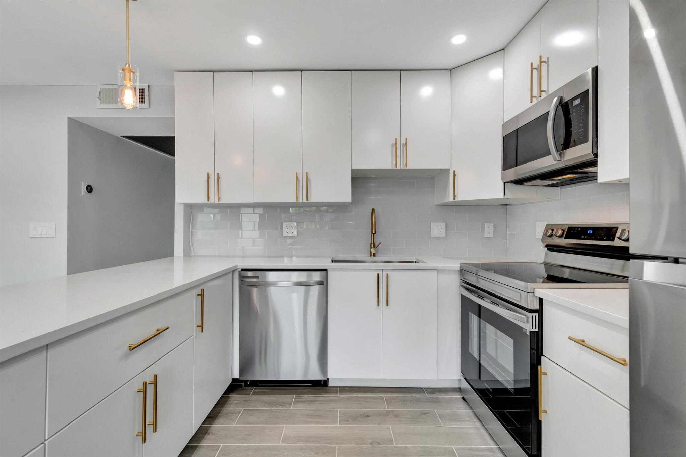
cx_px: 343
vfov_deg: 77.3
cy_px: 228
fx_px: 286
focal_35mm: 15
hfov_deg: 100.4
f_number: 8
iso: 640
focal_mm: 10
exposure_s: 1/15
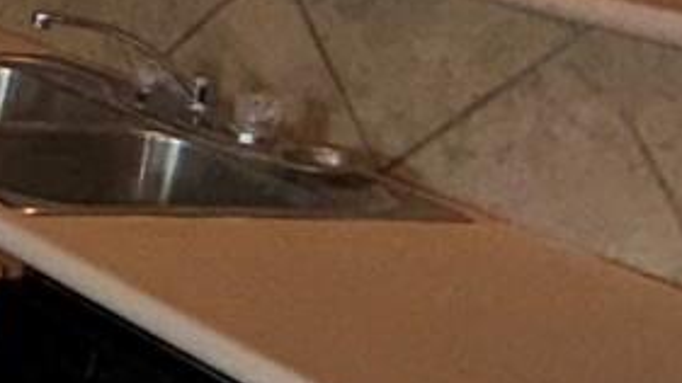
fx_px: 2007
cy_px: 24
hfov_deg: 12.4
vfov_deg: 10.8
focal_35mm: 111
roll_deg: -0.7
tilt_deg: -13.0
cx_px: -1182
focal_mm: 2.22
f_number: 2.2
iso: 40
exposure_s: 1/60
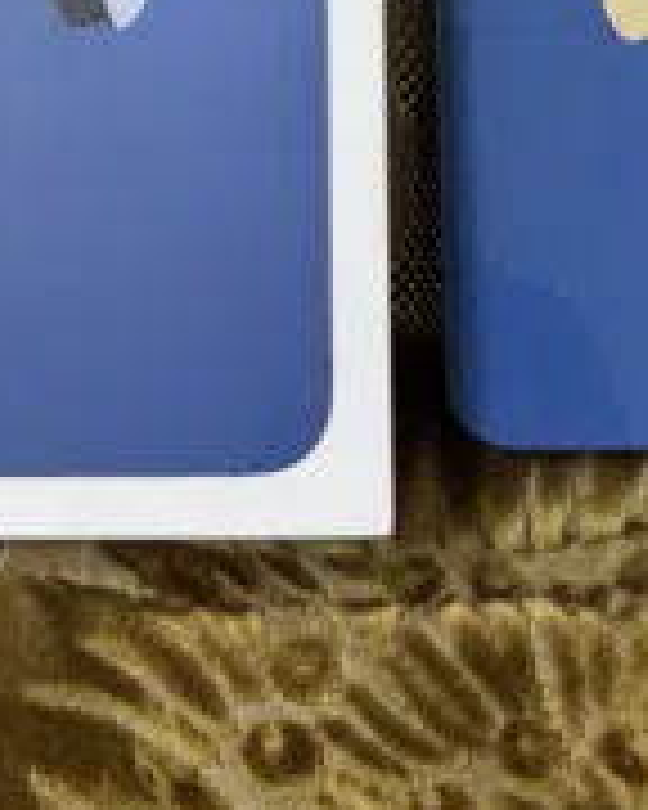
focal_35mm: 52
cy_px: -27
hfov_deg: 29.1
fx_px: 1247
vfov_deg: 32.6
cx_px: 360
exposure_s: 1/50
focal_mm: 6.76
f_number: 1.78
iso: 500
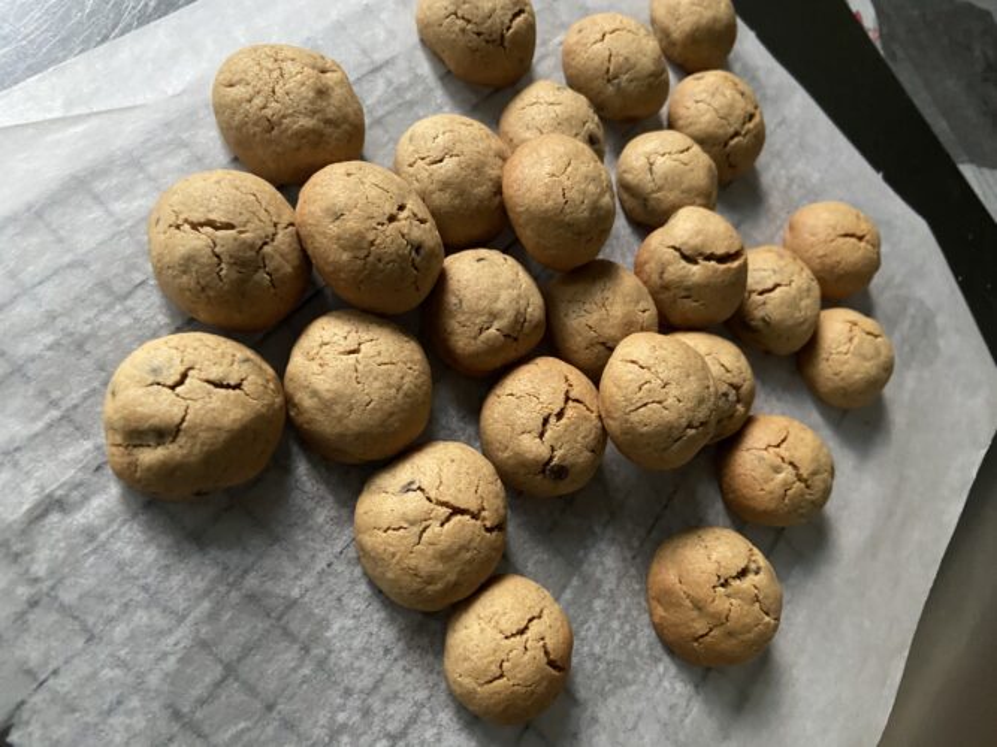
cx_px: 498
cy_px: 374
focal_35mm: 26
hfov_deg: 67.3
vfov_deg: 53.0
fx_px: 749
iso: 640
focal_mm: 4.25
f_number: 1.8
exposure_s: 1/30
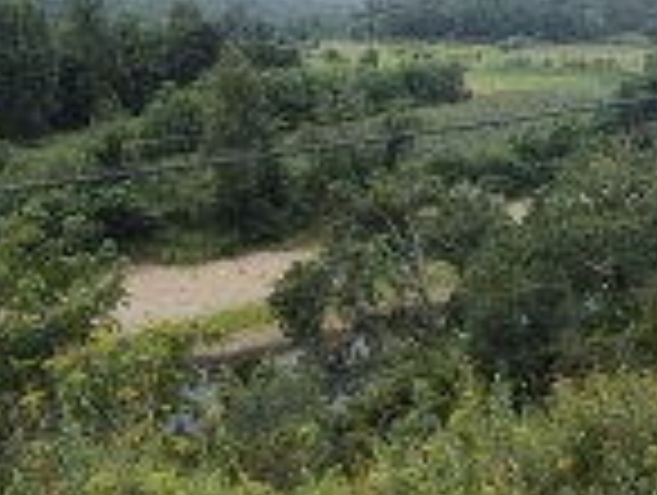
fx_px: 779
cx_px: 324
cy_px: 126
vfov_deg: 34.5
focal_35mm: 41
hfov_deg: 45.7
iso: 125
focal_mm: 1.91
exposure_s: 1/50
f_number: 2.2
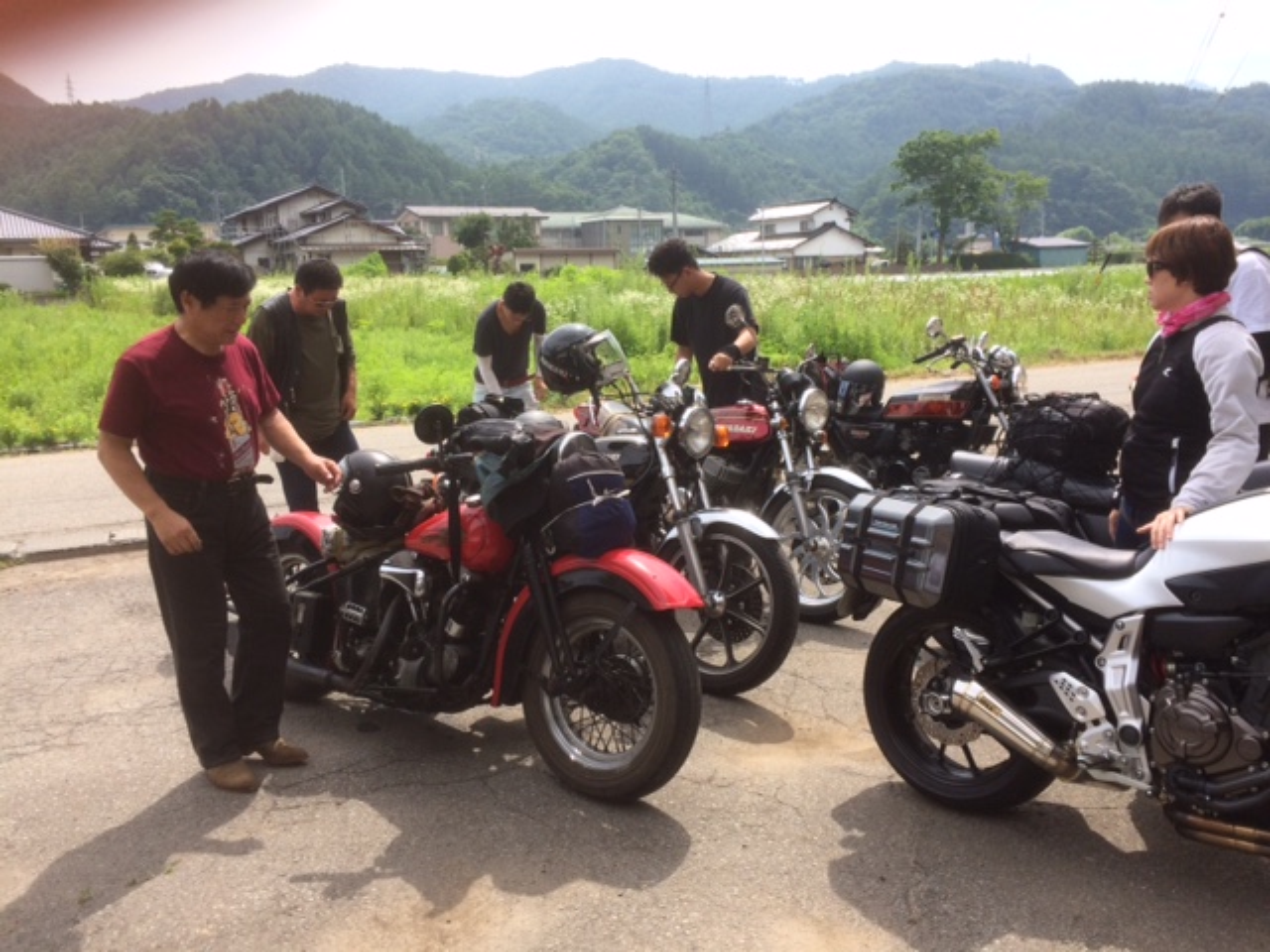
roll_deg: +1.2
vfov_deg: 48.2
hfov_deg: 61.7
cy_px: 476
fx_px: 1064
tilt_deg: -10.9
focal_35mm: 29
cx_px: 635
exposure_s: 1/1080
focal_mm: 4.15
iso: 32
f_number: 2.2
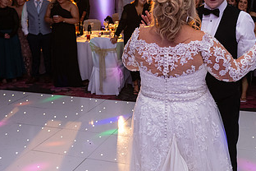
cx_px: 162
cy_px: 60
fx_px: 370
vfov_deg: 25.9
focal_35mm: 52
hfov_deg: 37.9
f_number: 3.5
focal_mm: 28
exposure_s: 1/160
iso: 1250
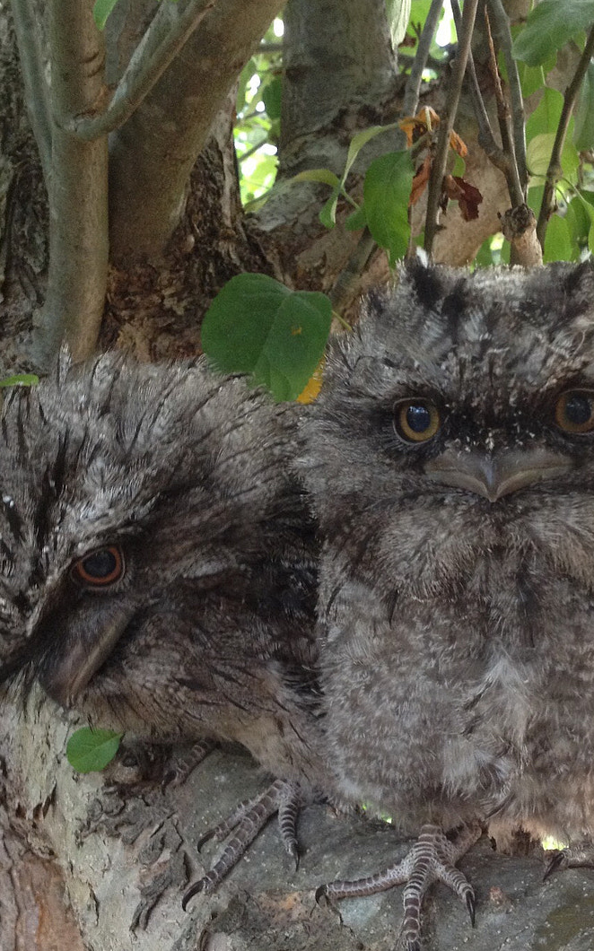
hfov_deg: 23.1
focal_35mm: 56
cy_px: 559
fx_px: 1451
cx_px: 301
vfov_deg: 36.2
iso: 160
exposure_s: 1/20
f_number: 2.4
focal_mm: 4.28
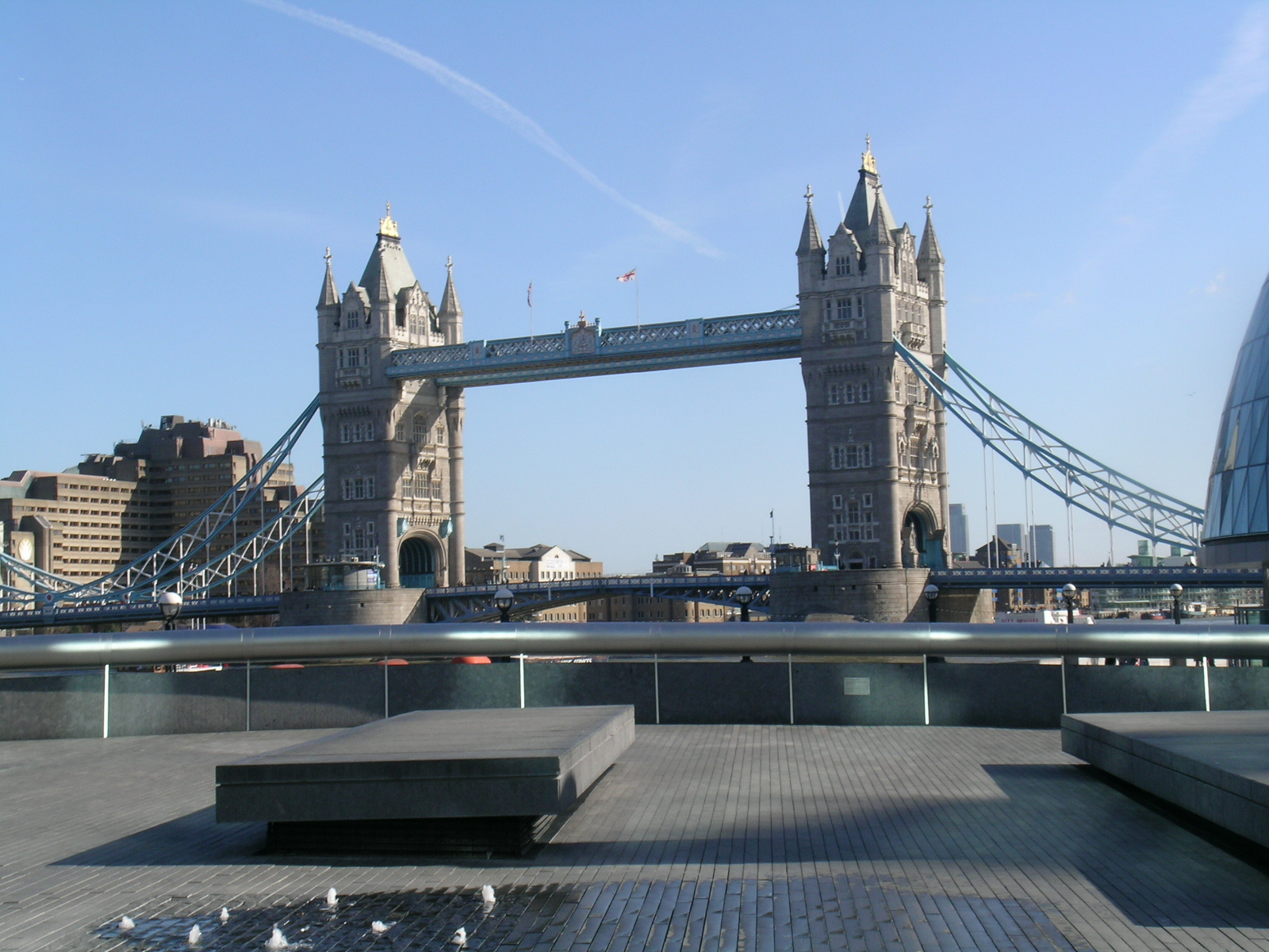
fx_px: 2236
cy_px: 476
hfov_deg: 31.7
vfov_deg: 24.0
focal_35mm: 61
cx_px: 634
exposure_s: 1/169
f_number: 7.4
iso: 50
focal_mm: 12.6
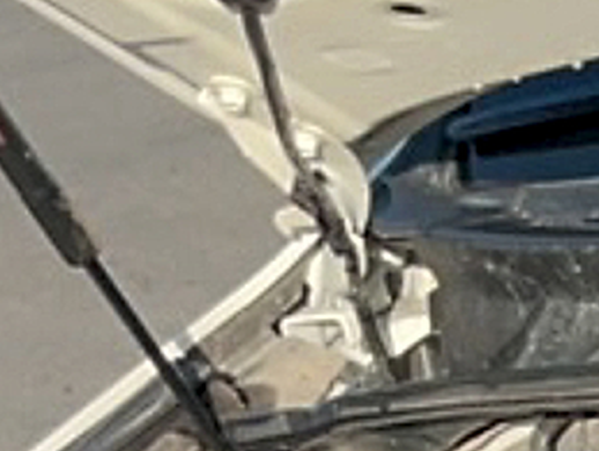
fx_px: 3206
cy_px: 1235
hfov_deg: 10.0
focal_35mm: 185
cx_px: 1161
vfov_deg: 7.3
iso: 32
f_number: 1.8
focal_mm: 3
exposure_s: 1/1121
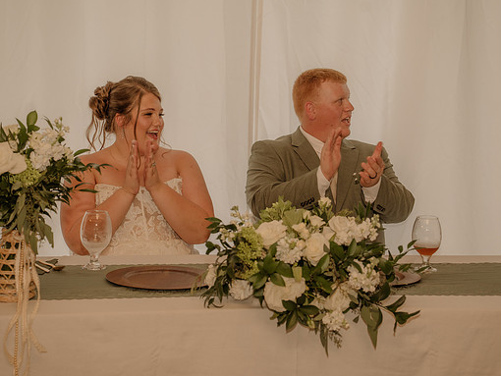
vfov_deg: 17.4
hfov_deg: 23.0
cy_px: 175
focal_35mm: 85
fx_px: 1231
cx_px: 265
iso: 500
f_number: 4
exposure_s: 1/200
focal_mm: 70
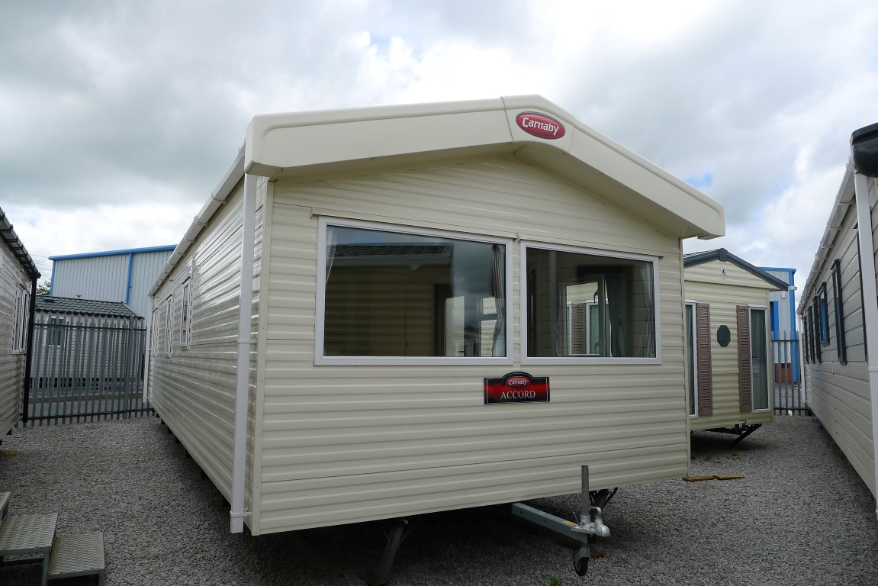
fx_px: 585
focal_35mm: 24
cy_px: 293
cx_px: 439
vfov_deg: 53.2
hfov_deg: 73.7
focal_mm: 5.1
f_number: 4
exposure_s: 1/640
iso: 80
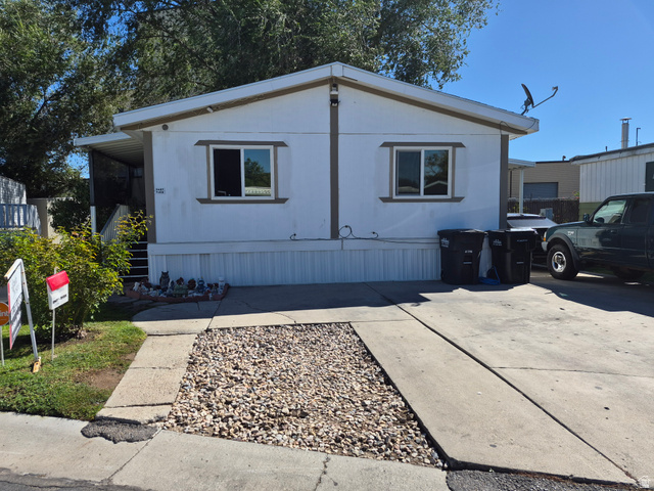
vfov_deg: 58.9
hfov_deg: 73.9
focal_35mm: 23
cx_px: 327
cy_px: 246
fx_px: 435
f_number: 1.8
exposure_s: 1/4848
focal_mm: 5.4
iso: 80
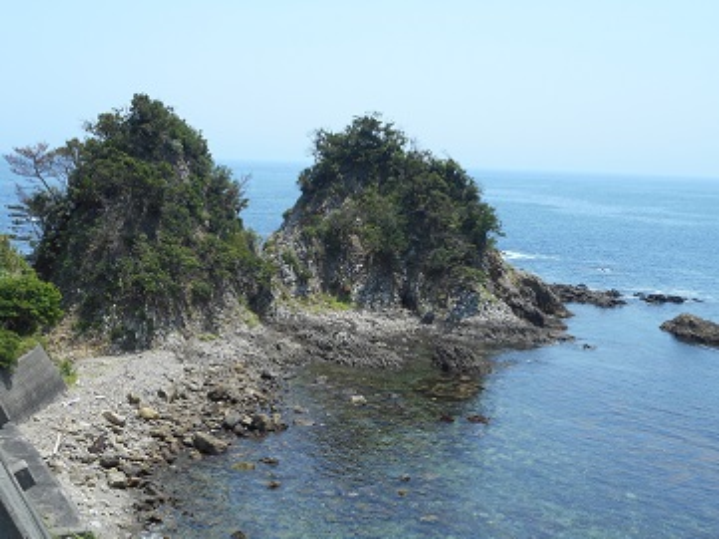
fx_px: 1060
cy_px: 270
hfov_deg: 37.5
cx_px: 360
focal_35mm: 51
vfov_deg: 28.6
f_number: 4.9
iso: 80
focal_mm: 9.1
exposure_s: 1/320
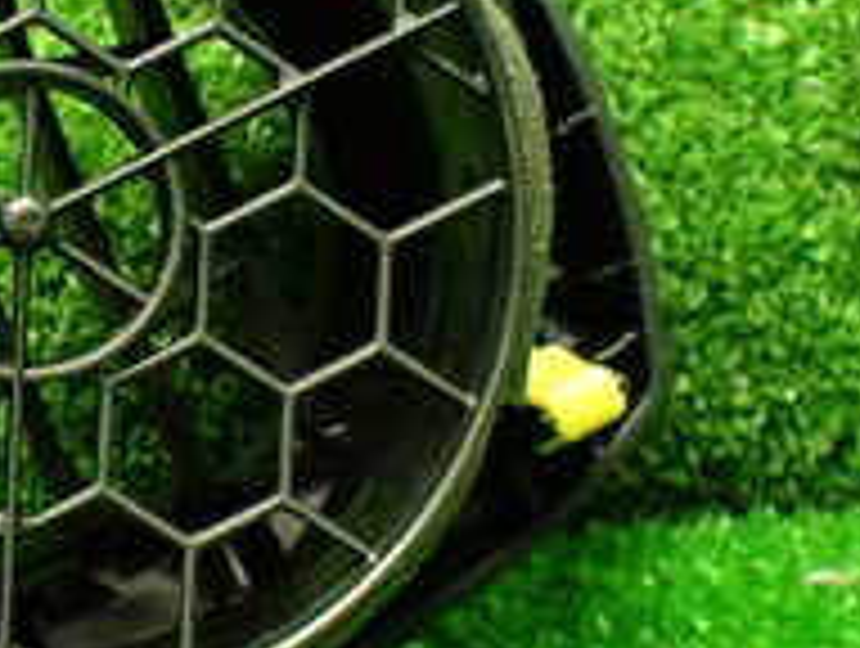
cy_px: 266
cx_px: 81
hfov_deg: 20.4
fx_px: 2340
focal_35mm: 94
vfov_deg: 15.8
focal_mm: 5.4
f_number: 2.3
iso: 800
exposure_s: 1/40
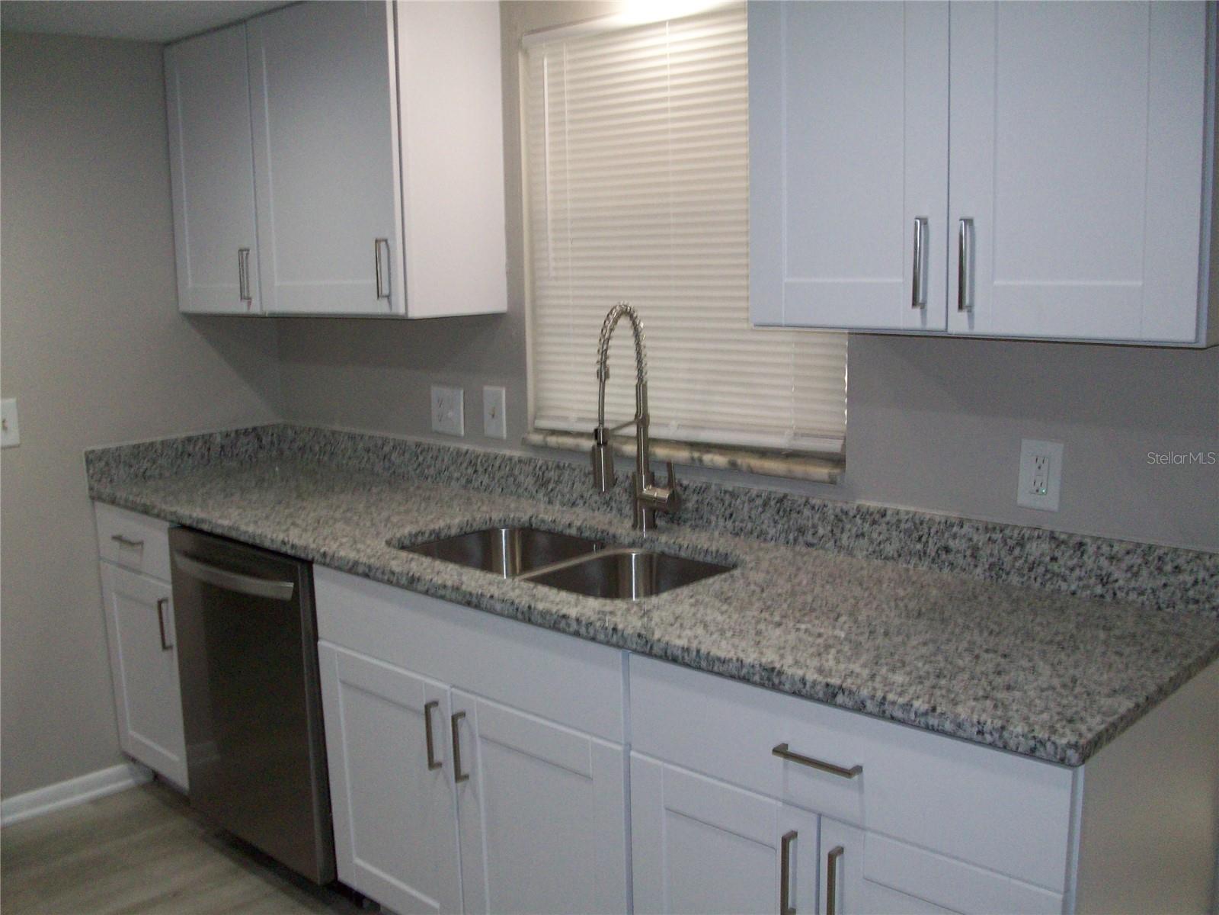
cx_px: 610
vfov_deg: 41.8
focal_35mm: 34
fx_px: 1197
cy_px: 458
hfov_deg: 54.0
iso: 160
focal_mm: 5.7
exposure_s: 1/60
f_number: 2.8
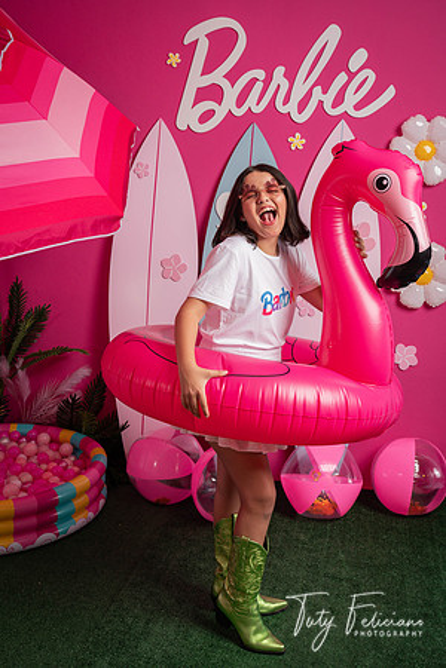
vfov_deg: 49.6
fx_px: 725
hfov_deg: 34.2
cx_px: 223
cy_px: 334
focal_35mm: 39
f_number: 5.6
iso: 250
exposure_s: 1/100
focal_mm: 39
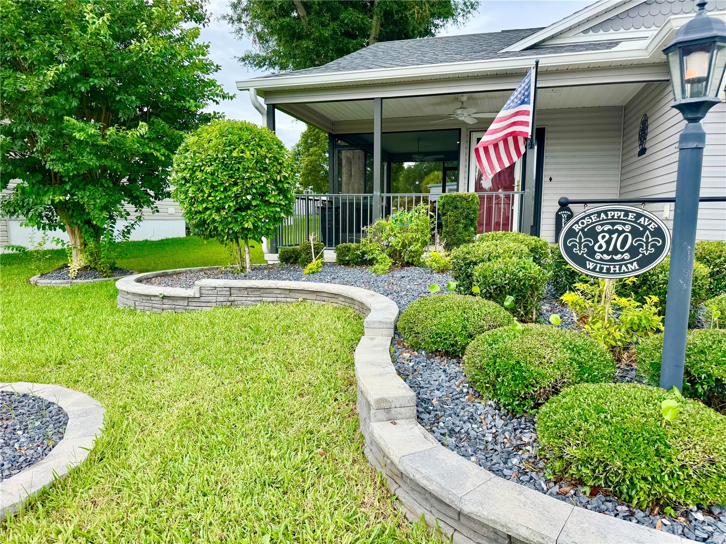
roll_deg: +0.2
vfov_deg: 56.8
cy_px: 272
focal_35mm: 24
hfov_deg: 71.6
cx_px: 363
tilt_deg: -7.4
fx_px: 503
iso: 80
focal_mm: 6.76
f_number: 1.78
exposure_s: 1/1094
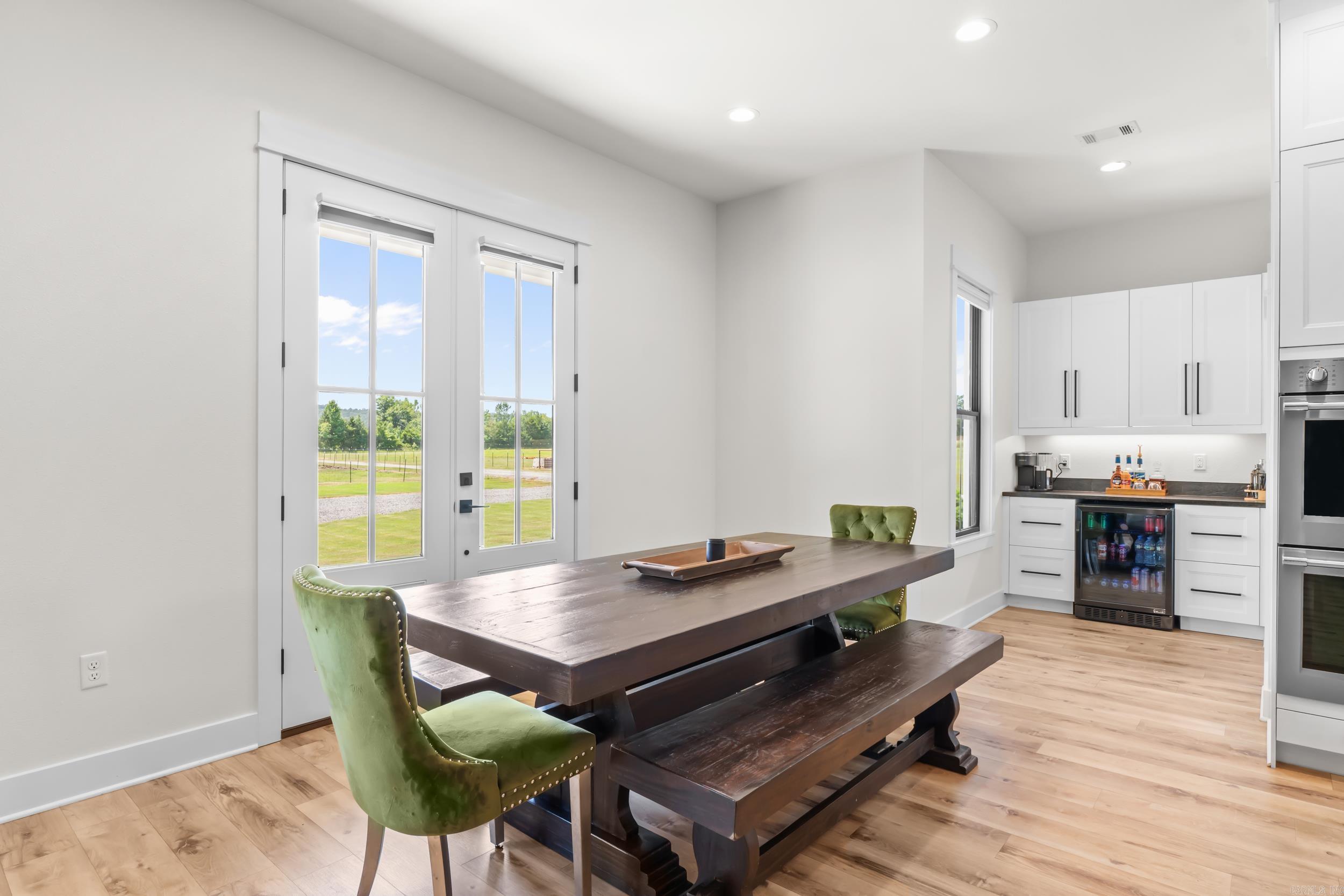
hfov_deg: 87.7
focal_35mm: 19
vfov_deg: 65.2
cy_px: 448
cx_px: 672
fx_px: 700
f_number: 9
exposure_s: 1/6
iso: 200
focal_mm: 12.5
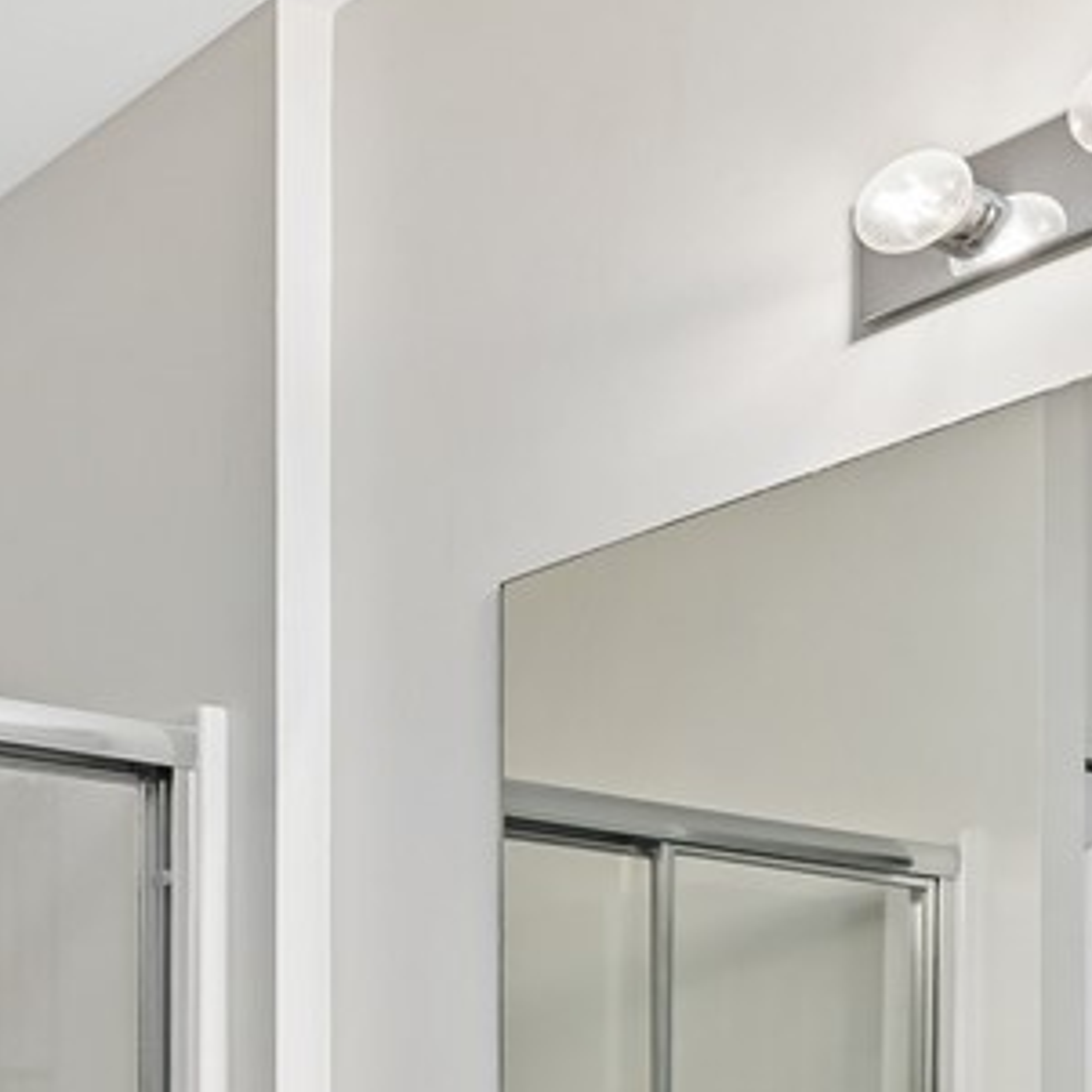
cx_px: -711
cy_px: 1275
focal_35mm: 49
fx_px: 1749
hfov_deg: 23.7
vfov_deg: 30.1
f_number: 6.3
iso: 1000
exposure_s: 1/200
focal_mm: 16
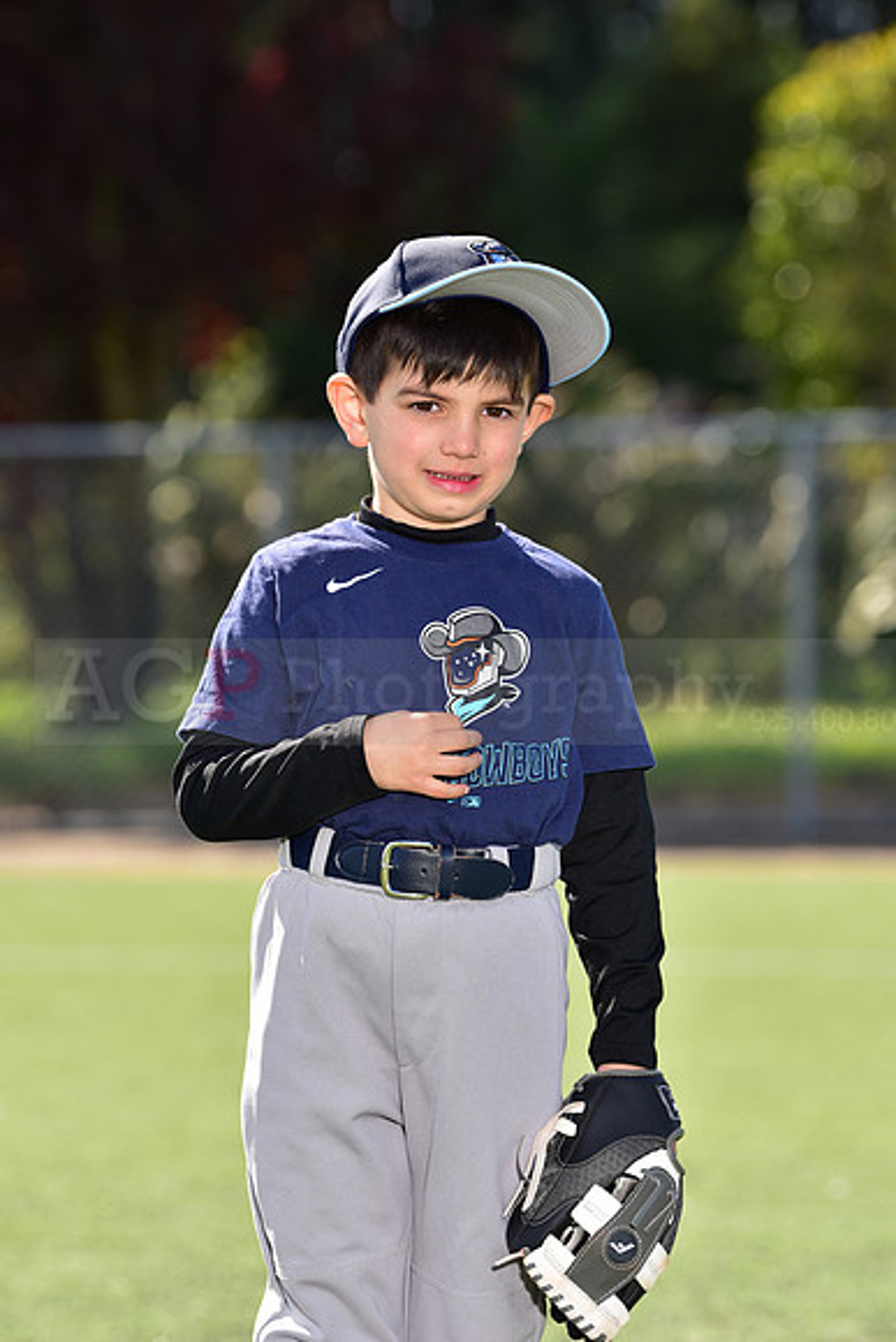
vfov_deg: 10.3
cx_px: 448
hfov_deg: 6.9
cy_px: 671
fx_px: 7462
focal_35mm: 200
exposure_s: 1/200
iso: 80
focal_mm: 200
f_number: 5.6
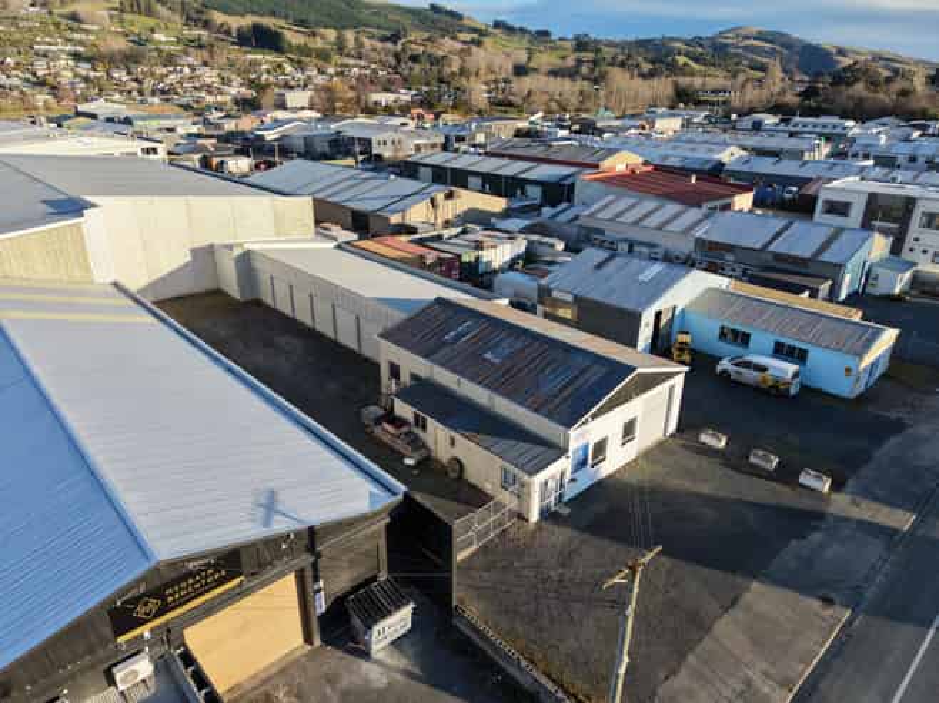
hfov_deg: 71.6
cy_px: 352
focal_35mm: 24
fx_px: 651
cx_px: 470
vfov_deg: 56.8
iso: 100
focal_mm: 8.67
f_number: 1.8
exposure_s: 1/800
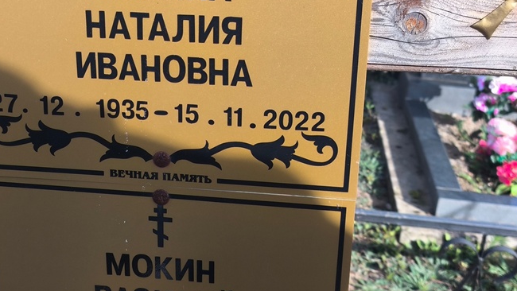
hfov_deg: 31.4
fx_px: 919
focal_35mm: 67
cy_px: 152
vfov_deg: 18.0
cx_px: 234
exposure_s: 1/450
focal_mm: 4.71
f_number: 1.7
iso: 50
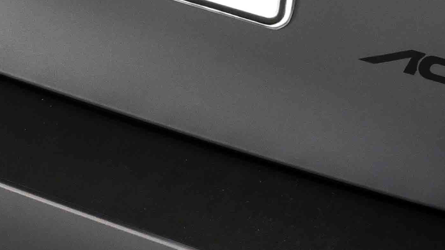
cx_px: 30
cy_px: 11
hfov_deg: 13.1
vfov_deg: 7.4
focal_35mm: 163
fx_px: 1923
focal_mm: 36
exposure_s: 1/125
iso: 1250
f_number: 11
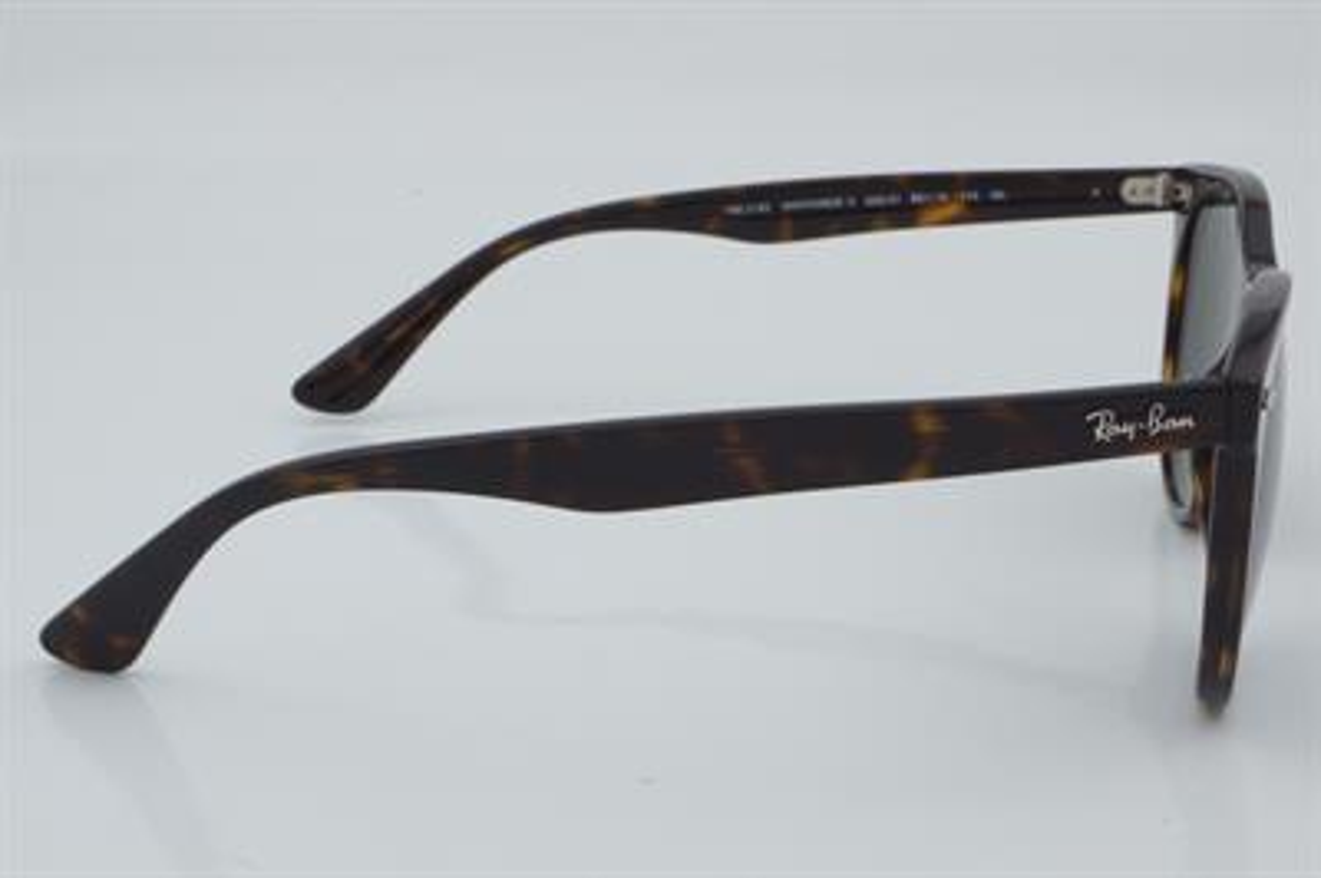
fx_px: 2750
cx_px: 660
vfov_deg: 18.2
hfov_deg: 27.0
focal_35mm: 75
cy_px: 439
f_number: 29
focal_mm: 50
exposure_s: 1/4
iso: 100
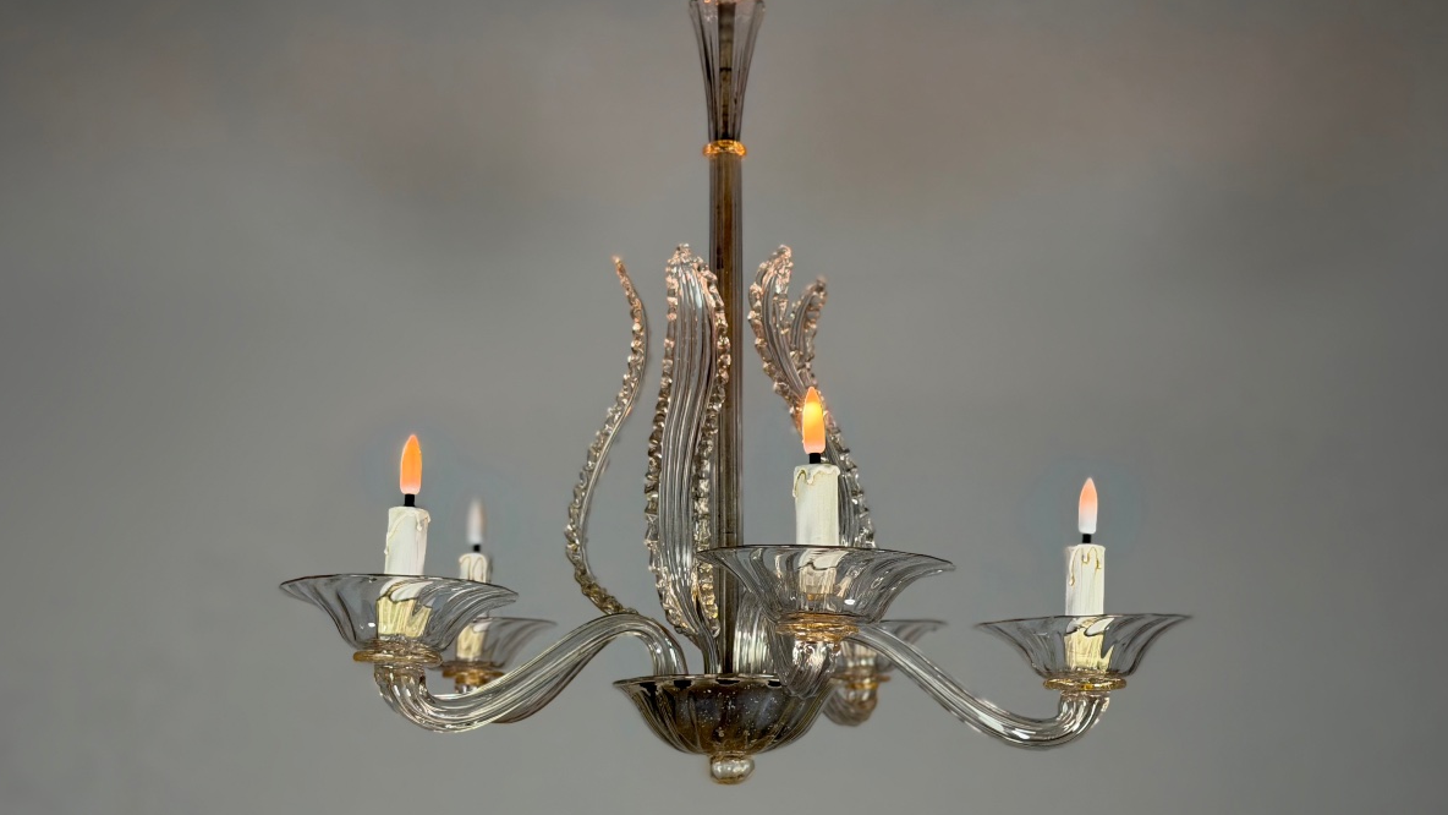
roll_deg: -0.1
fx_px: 2035
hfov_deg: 39.2
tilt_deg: +9.0
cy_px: 536
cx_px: 728
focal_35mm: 53
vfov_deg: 22.5
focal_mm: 6.76
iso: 160
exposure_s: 1/100
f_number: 1.78
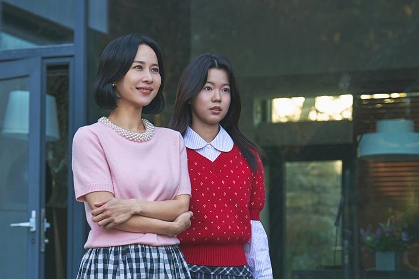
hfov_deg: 18.1
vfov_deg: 12.1
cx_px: 150
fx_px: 1315
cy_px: 176
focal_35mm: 113
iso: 640
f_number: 4
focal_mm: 77
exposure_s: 1/400
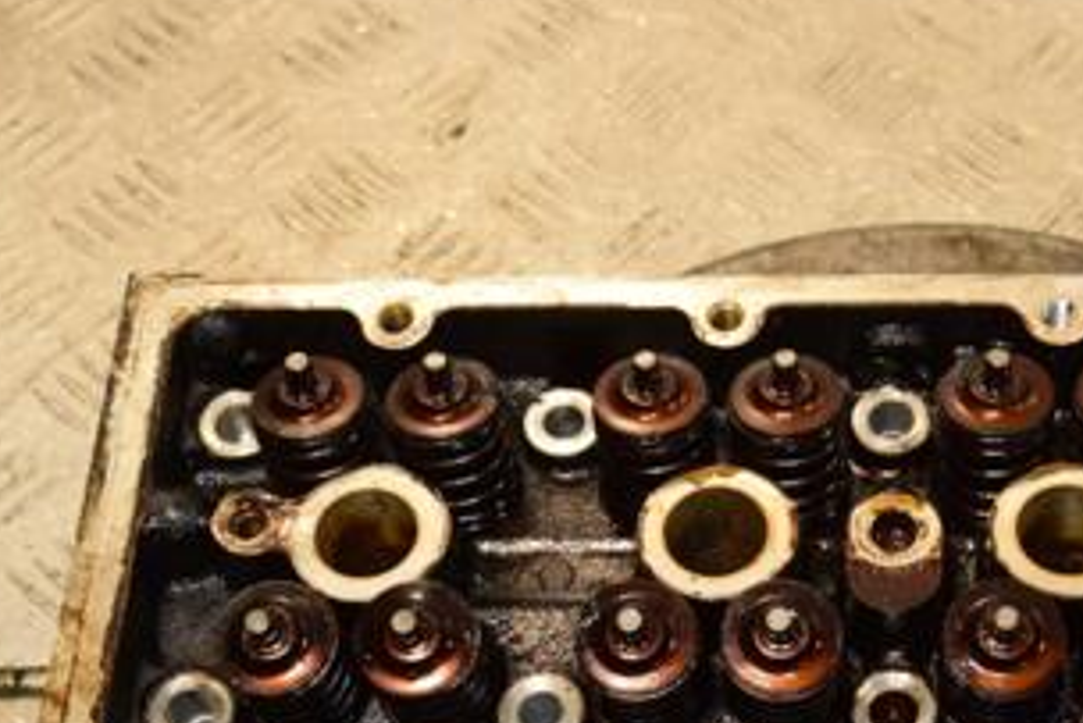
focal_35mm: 77
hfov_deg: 25.9
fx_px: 2317
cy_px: 602
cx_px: 841
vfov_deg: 17.6
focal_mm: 26
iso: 800
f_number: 6.3
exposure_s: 1/200
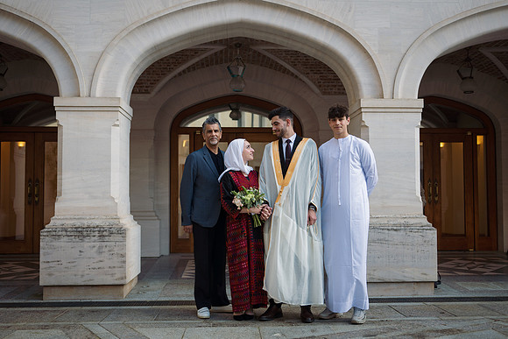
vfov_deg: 32.9
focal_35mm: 41
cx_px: 257
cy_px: 170
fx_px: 575
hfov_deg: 47.7
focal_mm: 40
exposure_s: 1/500
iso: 200
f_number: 3.2
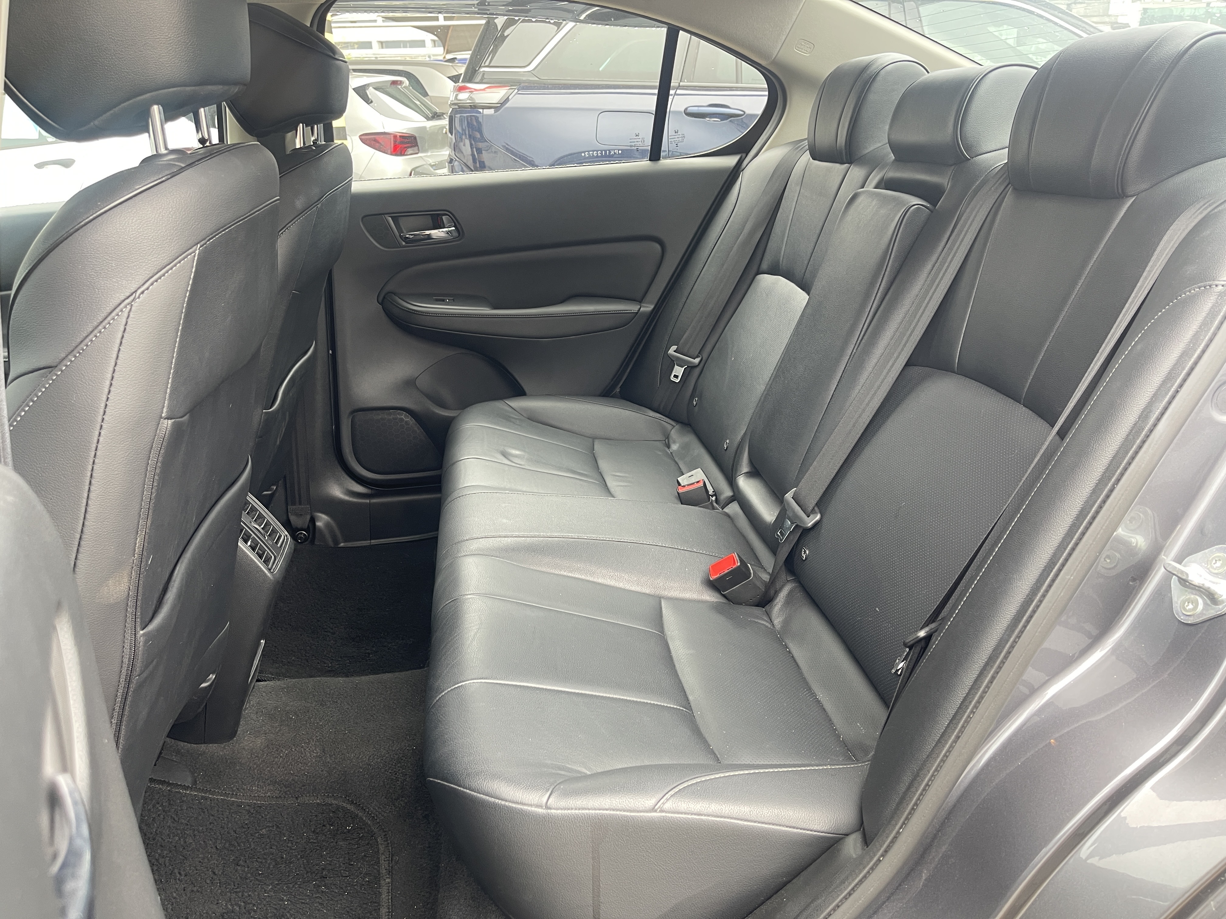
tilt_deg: -20.5
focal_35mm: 25
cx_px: 613
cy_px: 460
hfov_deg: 69.4
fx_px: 885
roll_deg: +1.3
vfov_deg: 54.9
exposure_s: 1/91
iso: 125
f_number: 1.6
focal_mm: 5.1
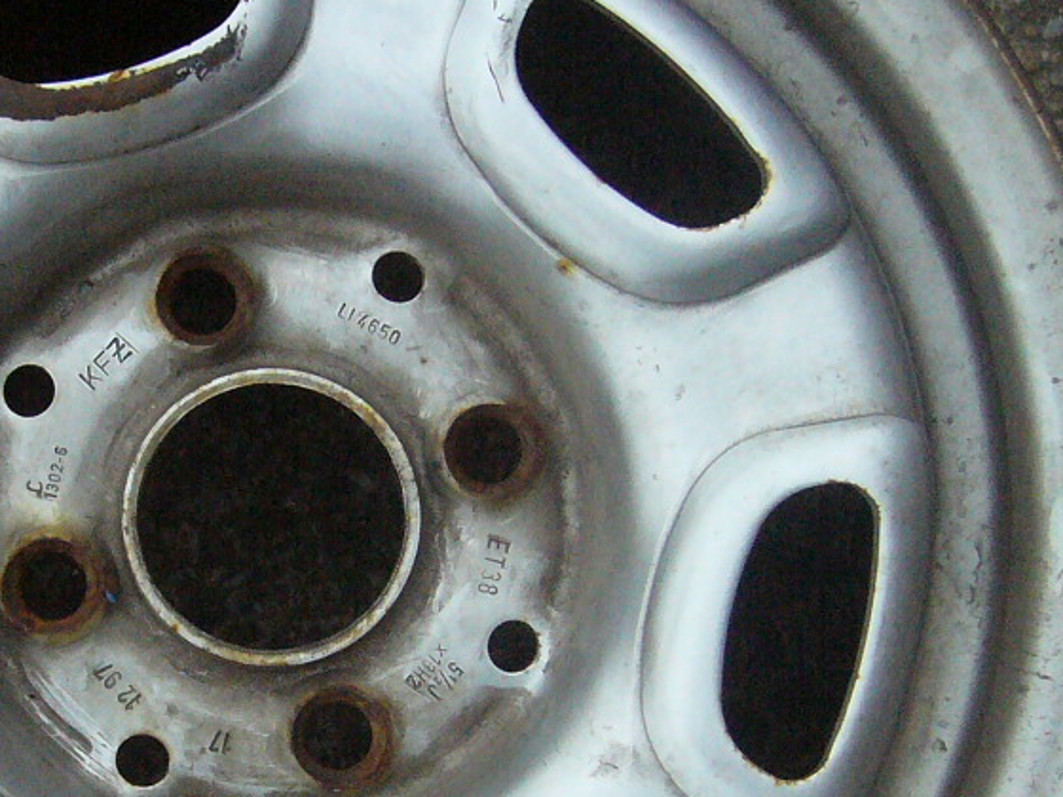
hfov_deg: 24.2
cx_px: 315
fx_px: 2457
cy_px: 499
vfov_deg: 18.4
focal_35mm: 80
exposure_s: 1/250
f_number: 2.8
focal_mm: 5.8
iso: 400
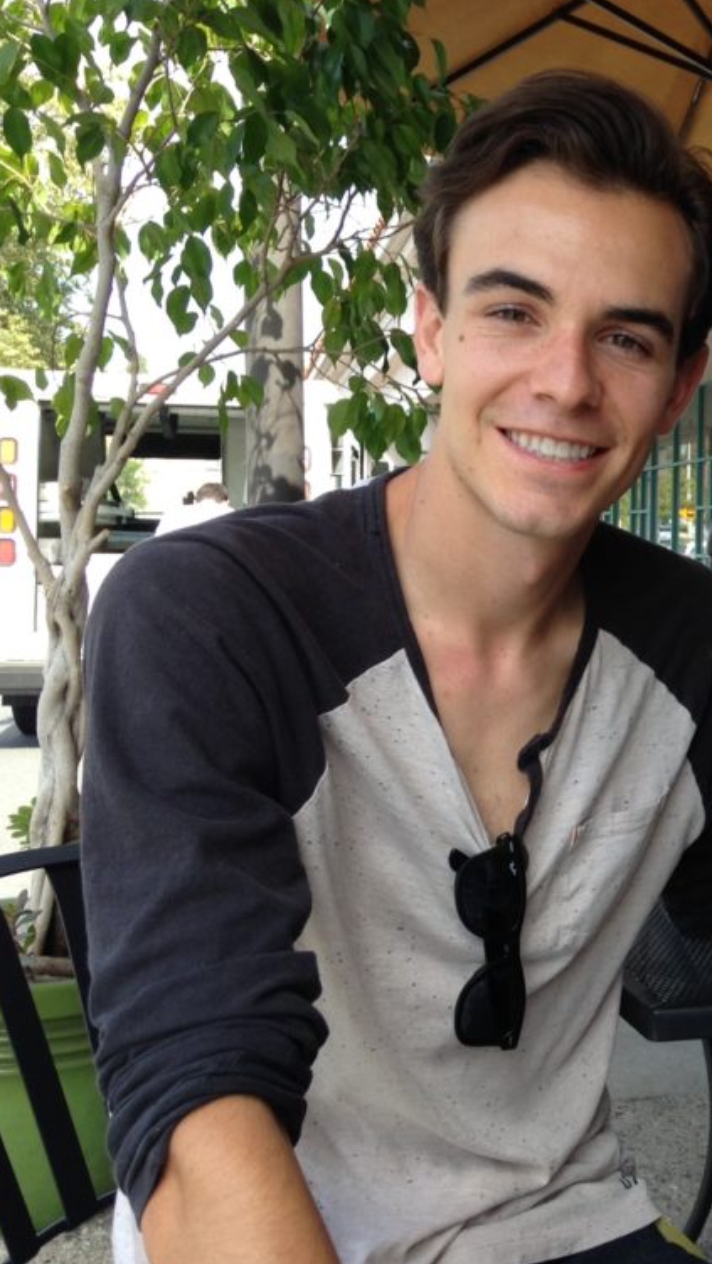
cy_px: 635
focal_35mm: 49
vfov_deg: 42.1
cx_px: 768
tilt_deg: -4.0
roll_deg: -1.1
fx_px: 1643
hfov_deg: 23.1
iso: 50
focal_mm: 4.12
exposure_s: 1/246
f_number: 2.4
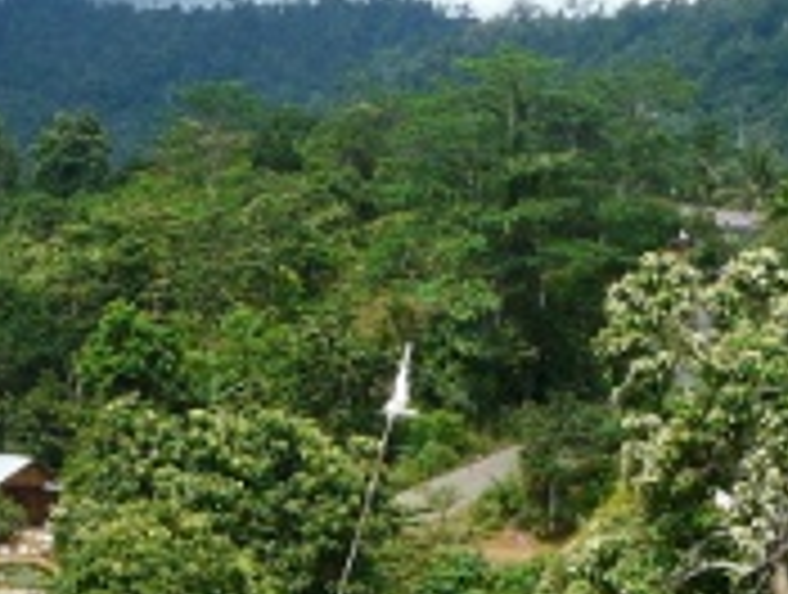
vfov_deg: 12.3
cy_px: 641
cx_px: -54
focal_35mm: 119
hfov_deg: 16.1
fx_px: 2715
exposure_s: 1/320
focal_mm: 4.6
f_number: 5.6
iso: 100
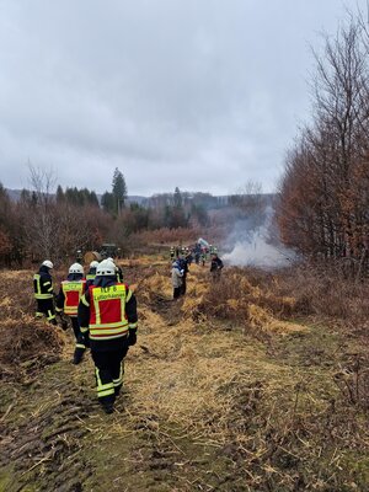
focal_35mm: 23
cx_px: 184
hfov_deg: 58.9
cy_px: 246
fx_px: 327
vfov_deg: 73.9
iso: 50
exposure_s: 1/279
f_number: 1.8
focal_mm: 6.4
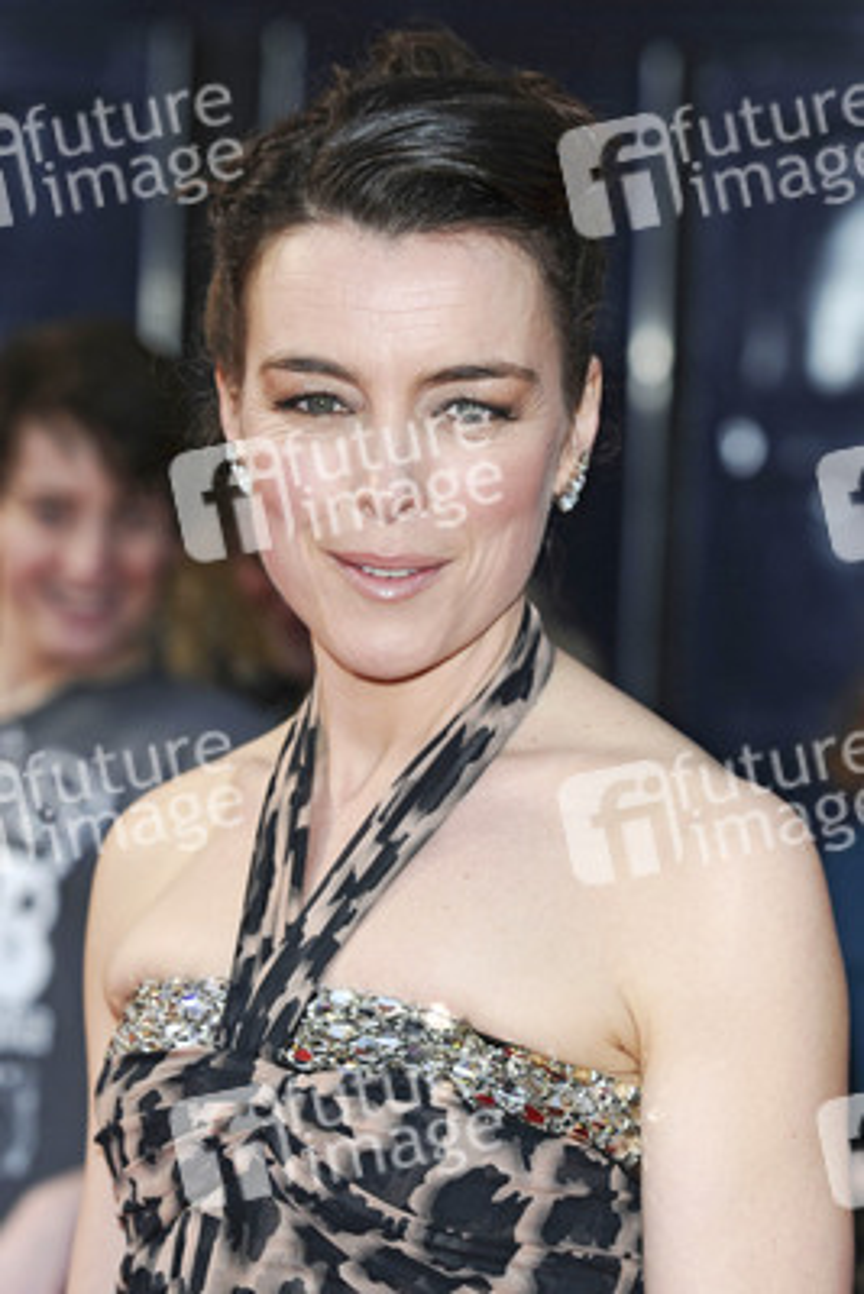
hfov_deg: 9.2
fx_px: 5395
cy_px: 647
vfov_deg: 13.7
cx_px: 432
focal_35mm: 150
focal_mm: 100
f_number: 4.5
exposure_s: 1/200
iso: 320
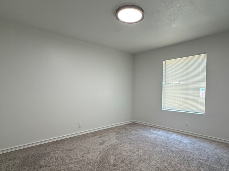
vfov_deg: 63.0
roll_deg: +0.7
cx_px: 130
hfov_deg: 78.6
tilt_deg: -4.3
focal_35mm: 21
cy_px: 100
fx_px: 139
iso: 250
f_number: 2.2
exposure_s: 1/120
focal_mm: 2.22
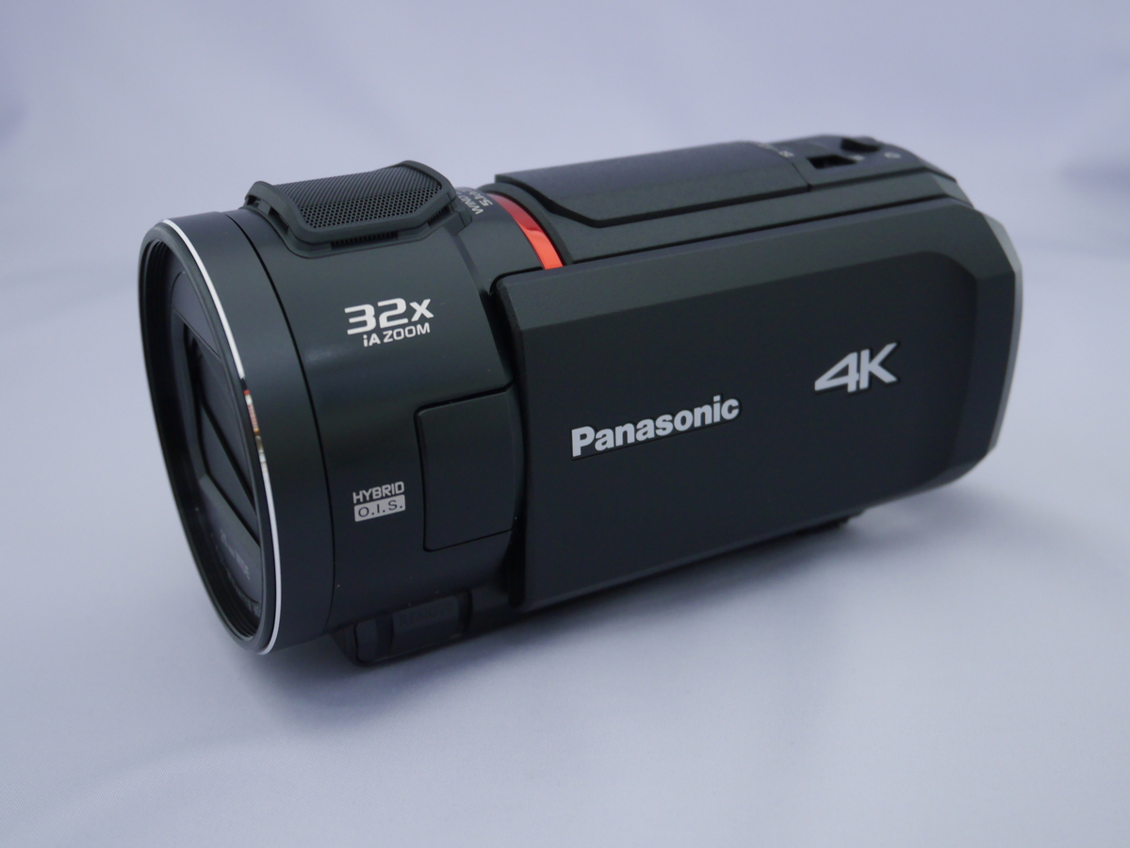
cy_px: 424
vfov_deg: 34.4
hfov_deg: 44.8
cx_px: 565
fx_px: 1371
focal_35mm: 42
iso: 640
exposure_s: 1/60
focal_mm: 21
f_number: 4.7
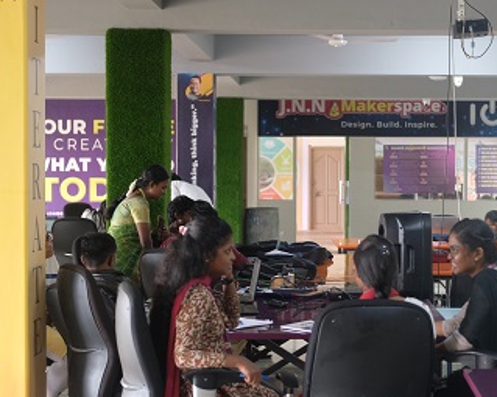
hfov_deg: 24.4
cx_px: 321
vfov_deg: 19.6
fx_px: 1147
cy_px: 219
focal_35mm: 78
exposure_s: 1/56
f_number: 2
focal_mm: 35
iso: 800
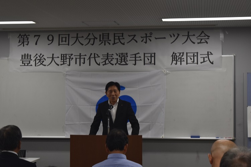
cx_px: 126
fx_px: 575
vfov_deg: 16.6
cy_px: 84
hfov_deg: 24.6
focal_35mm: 82
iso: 400
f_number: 5.6
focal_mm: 55
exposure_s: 1/60
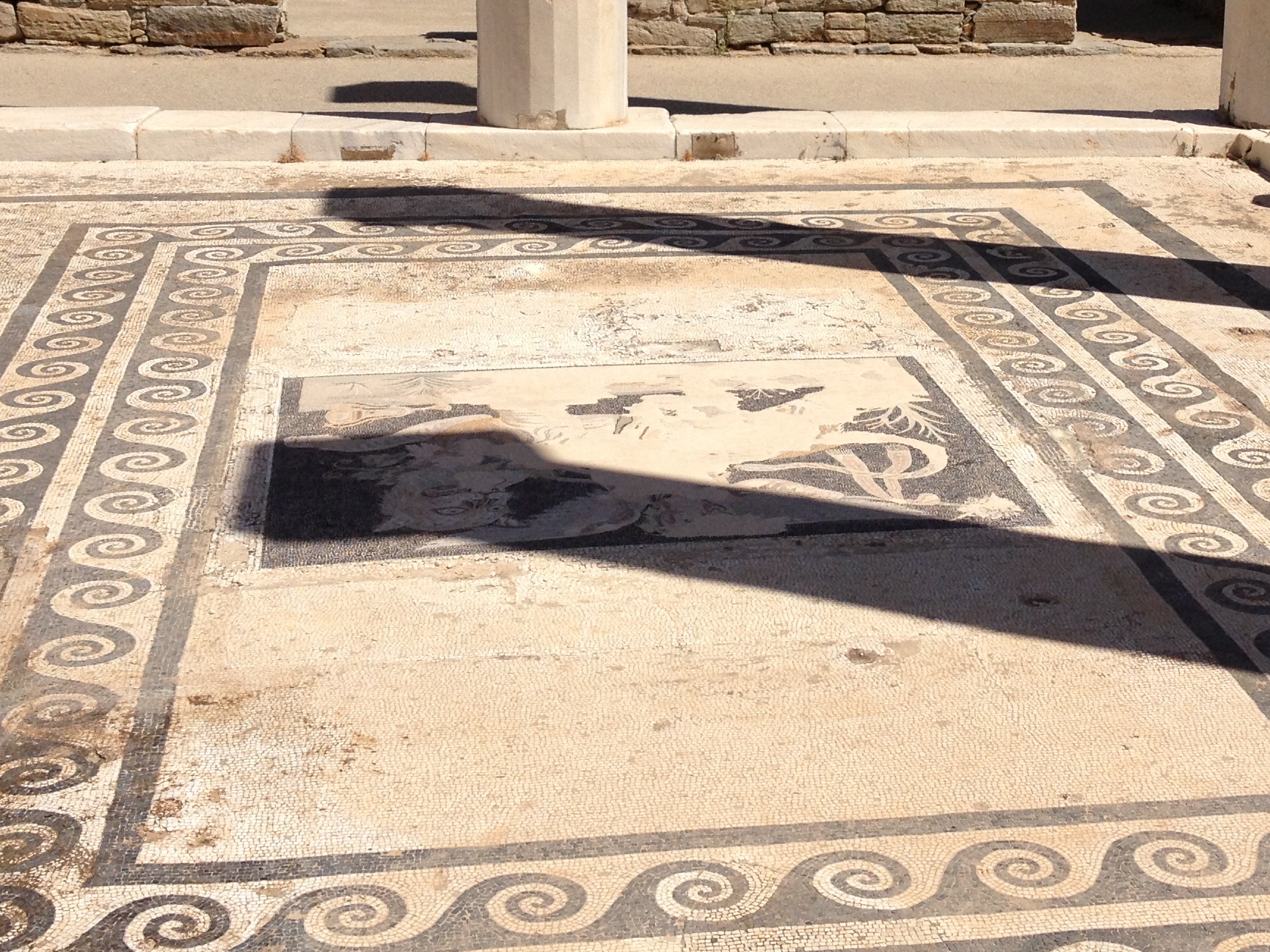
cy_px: 258
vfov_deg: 22.1
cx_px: 820
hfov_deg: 29.2
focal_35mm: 66
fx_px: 2421
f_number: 2.4
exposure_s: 1/3460
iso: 50
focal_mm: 4.28
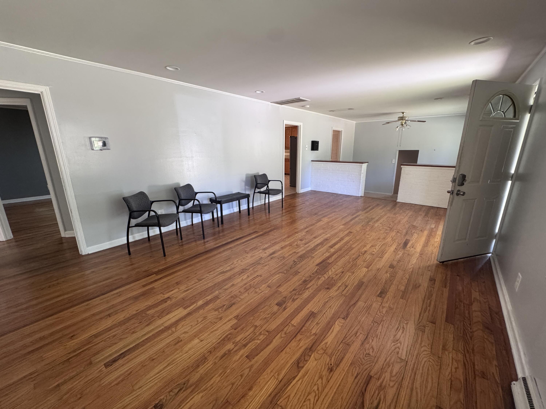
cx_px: 273
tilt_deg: -14.4
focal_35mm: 14
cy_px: 204
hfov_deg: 102.1
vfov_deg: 85.7
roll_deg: +0.3
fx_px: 221
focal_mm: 2.22
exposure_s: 1/78
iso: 320
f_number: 2.2
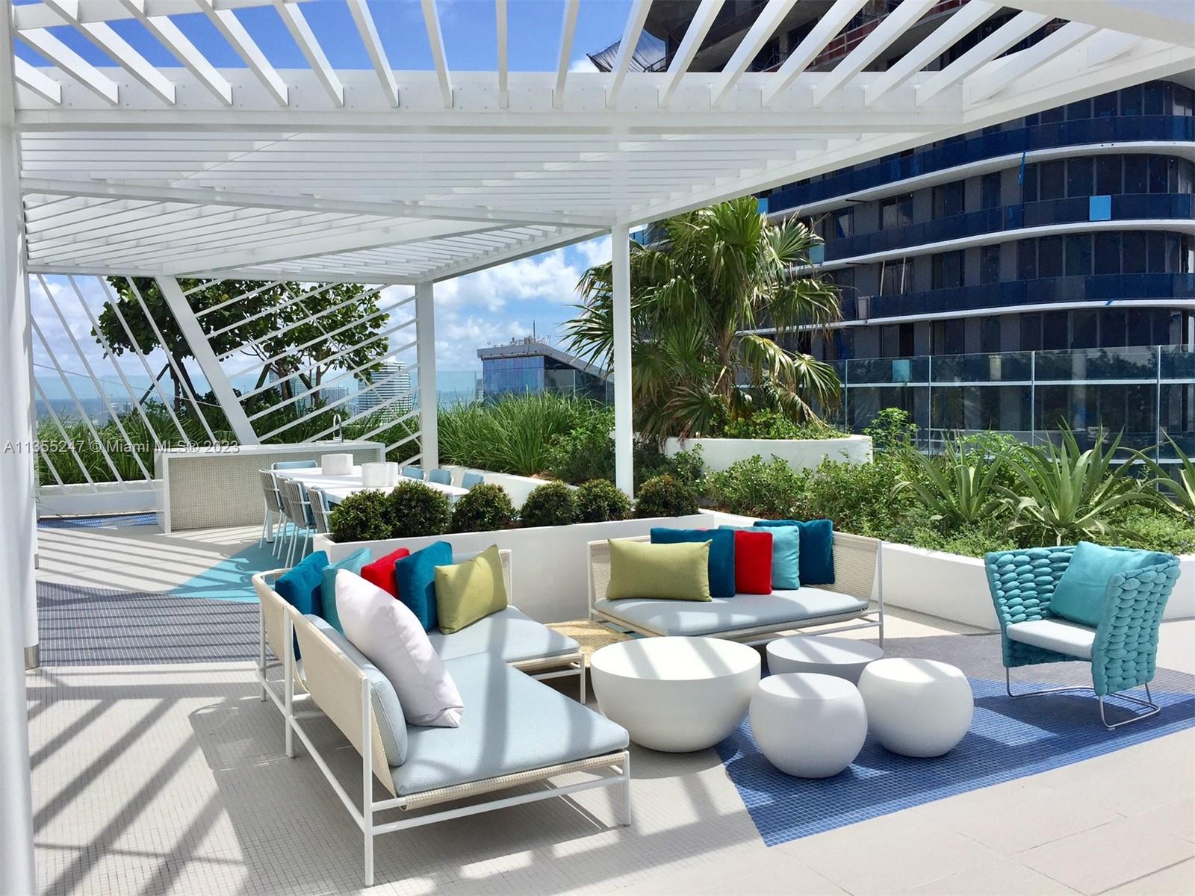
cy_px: 448
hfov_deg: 61.7
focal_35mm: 29
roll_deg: +0.4
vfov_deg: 48.2
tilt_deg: -2.3
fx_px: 1001
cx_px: 598
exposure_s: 1/2475
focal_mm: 4.15
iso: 32
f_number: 2.2
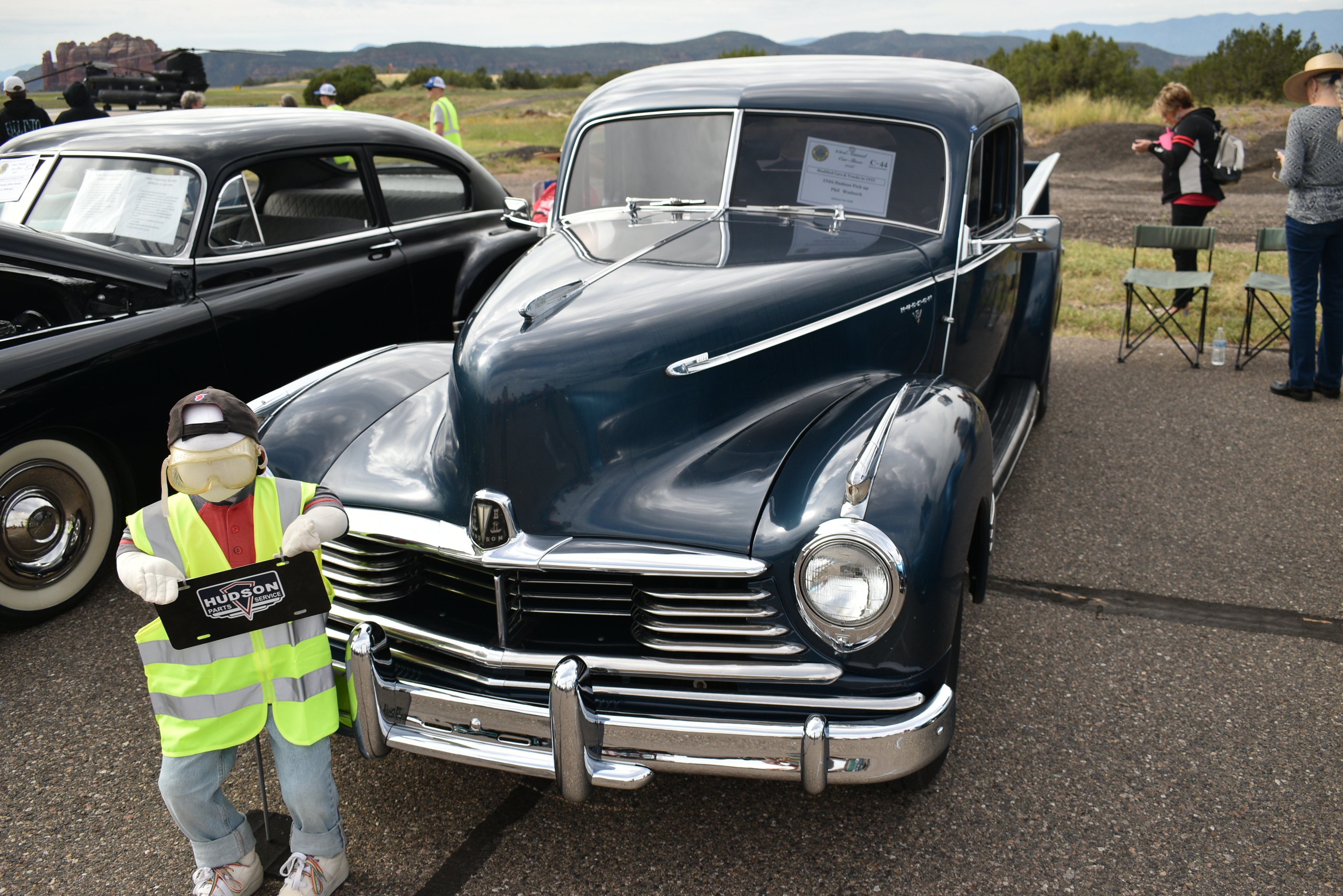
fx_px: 1231
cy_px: 448
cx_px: 672
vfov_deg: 40.0
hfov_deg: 57.2
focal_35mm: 33
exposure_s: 1/320
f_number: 5
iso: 160
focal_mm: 22
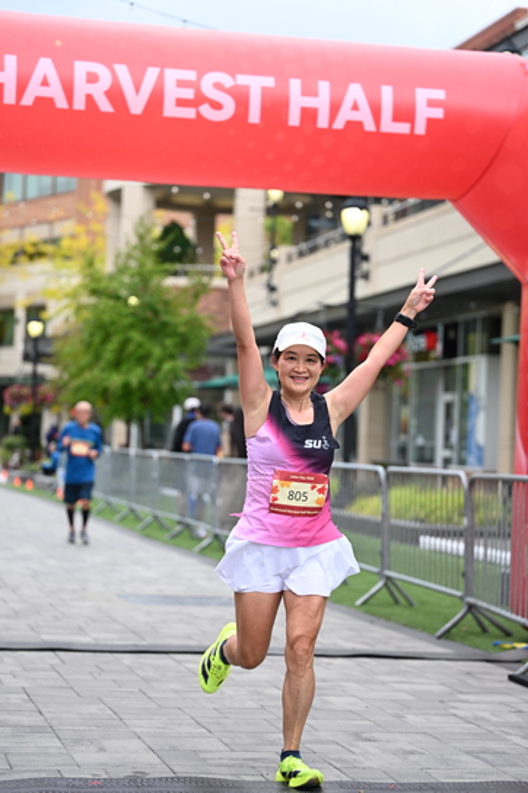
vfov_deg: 24.5
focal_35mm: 83
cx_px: 262
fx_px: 1828
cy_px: 398
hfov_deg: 16.4
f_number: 2.8
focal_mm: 82
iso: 640
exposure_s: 1/2000
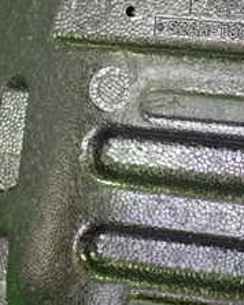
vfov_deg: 24.1
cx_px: 245
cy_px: 165
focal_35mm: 79
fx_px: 712
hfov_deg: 18.9
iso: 800
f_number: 2.3
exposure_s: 1/30
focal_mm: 5.4
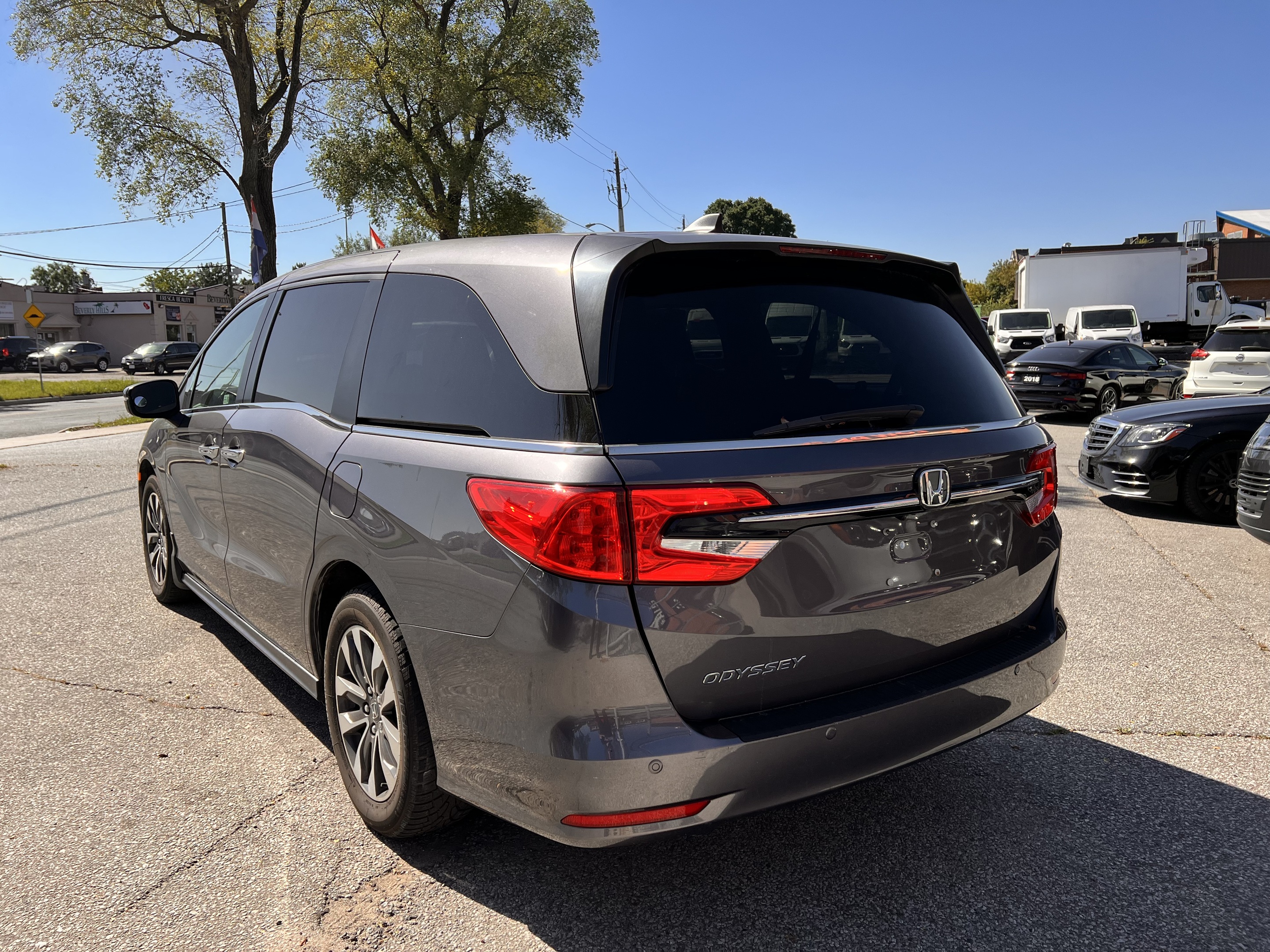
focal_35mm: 26
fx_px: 954
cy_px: 476
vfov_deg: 53.1
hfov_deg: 67.3
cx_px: 635
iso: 50
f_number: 1.5
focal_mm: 5.7
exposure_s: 1/3257
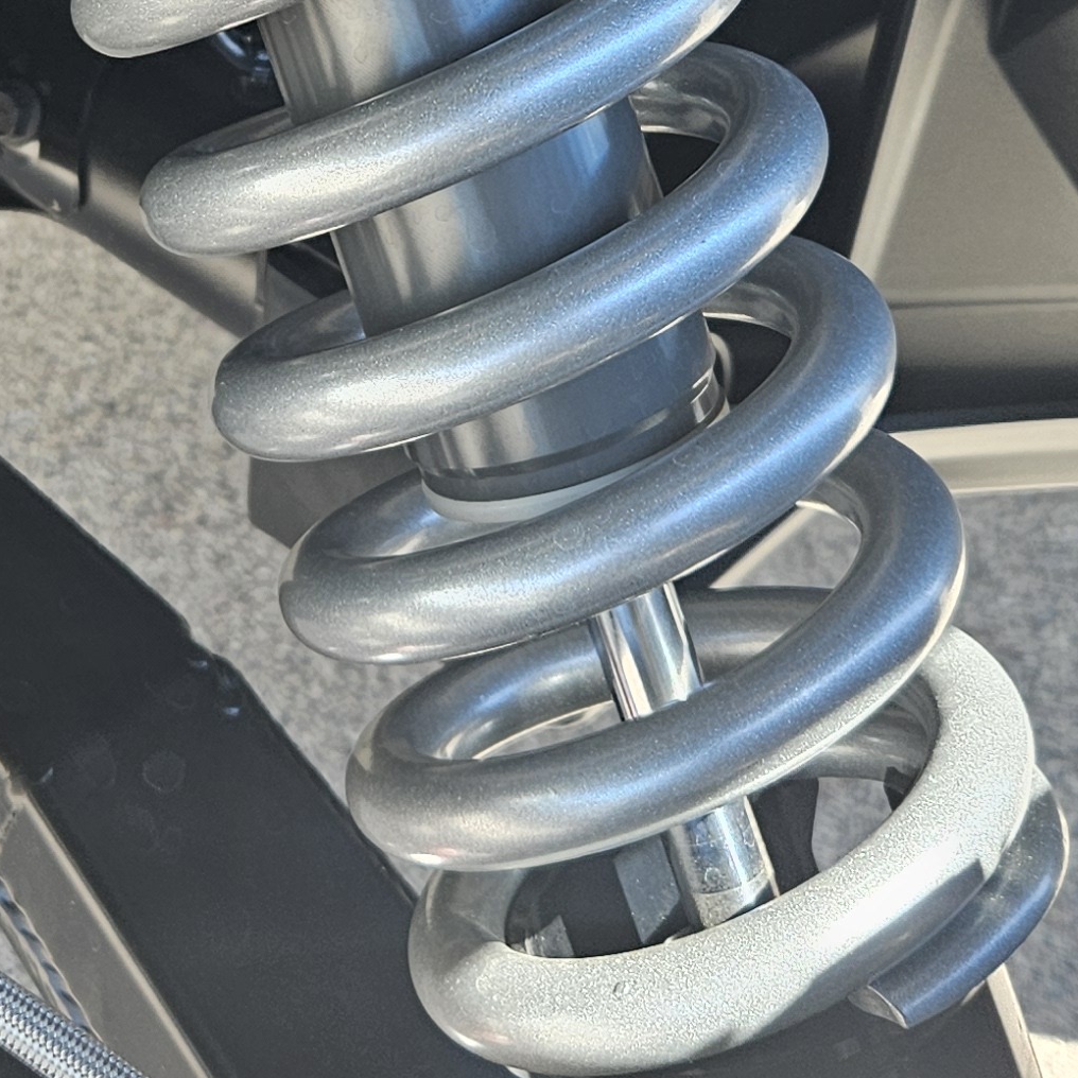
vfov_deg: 20.3
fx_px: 2819
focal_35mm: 80
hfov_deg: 21.4
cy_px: -208
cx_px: 211
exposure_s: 1/180
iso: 50
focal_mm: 5.4
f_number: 1.8
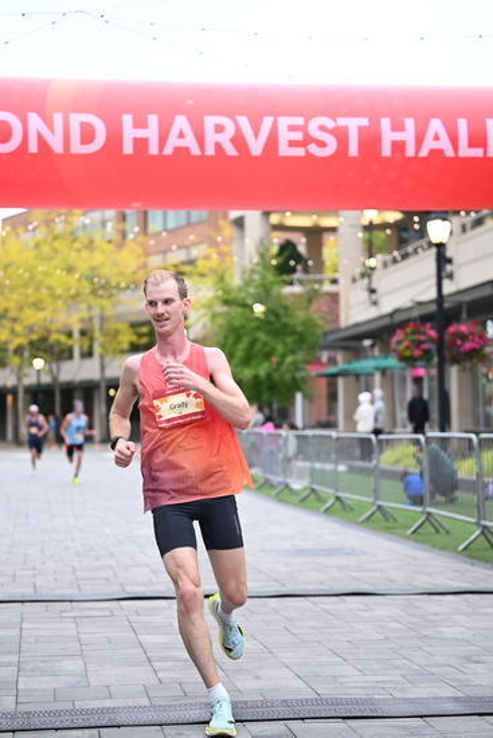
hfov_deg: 19.2
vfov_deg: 28.4
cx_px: 246
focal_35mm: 71
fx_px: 1457
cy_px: 369
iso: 1600
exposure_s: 1/800
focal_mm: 71
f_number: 2.8
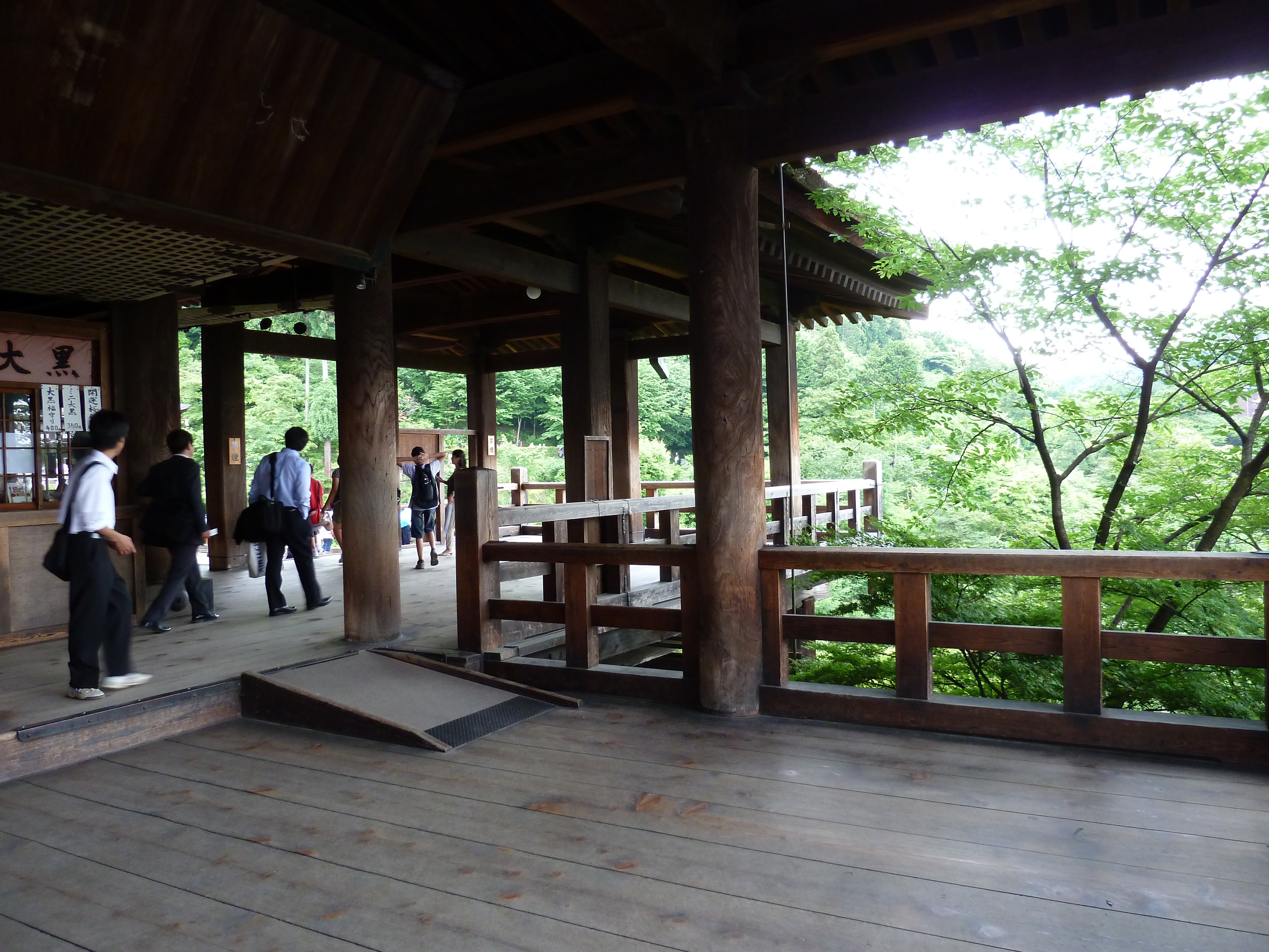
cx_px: 634
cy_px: 476
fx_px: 916
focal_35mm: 25
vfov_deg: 54.9
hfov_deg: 69.4
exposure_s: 1/30
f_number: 3.3
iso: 160
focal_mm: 4.1
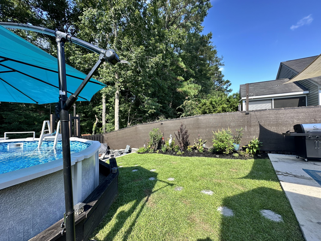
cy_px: 120
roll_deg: +0.5
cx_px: 160
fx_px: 130
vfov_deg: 85.7
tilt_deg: +0.3
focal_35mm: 14
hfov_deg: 102.1
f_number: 2.2
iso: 40
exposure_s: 1/201
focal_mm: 2.22
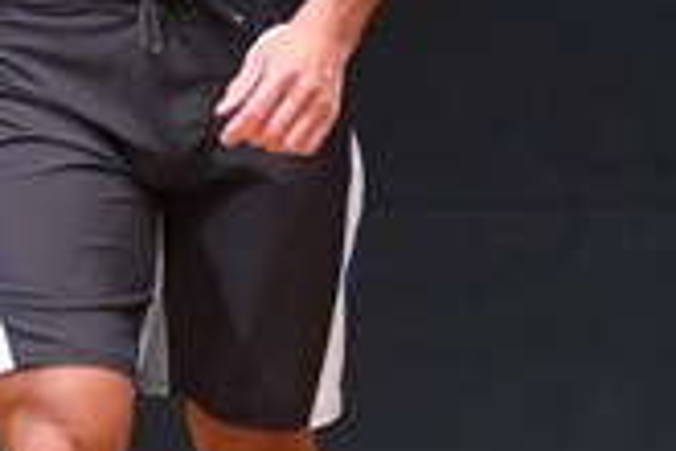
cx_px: 375
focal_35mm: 1476
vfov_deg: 0.9
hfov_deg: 1.4
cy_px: 94
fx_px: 27714
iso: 8000
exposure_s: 1/400
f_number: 5.6
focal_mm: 210
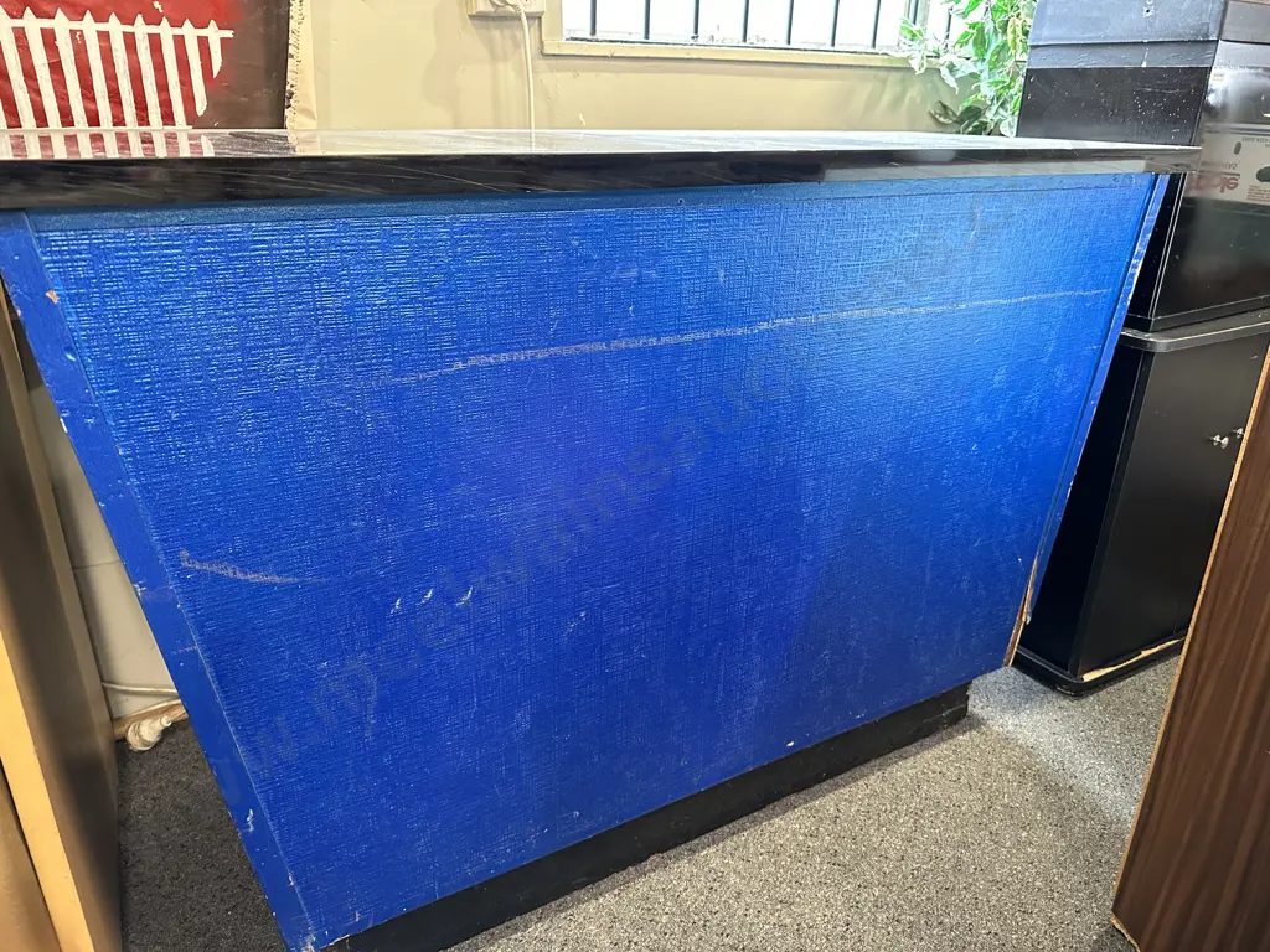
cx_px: 635
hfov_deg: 71.6
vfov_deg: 56.8
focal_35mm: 24
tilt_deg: -23.6
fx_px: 881
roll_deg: -0.8
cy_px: 476
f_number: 1.78
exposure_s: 1/50
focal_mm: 6.86
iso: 500
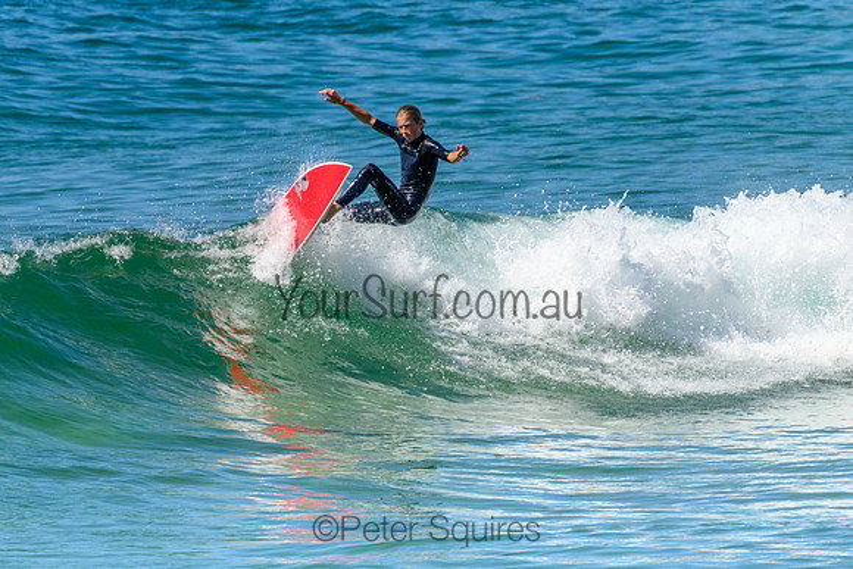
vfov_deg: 1.3
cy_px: 179
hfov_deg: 1.9
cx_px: 338
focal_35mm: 1101
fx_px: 26083
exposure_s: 1/2000
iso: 1100
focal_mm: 800
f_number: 11
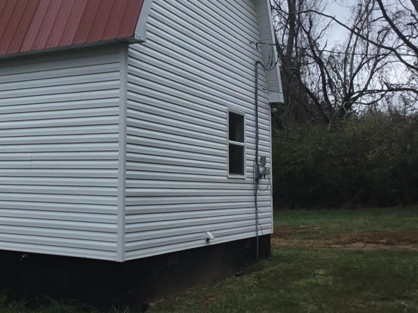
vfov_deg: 30.1
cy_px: 120
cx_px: 104
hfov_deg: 38.6
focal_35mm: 48
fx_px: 579
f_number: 2.4
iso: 25
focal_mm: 3.3
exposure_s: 1/604
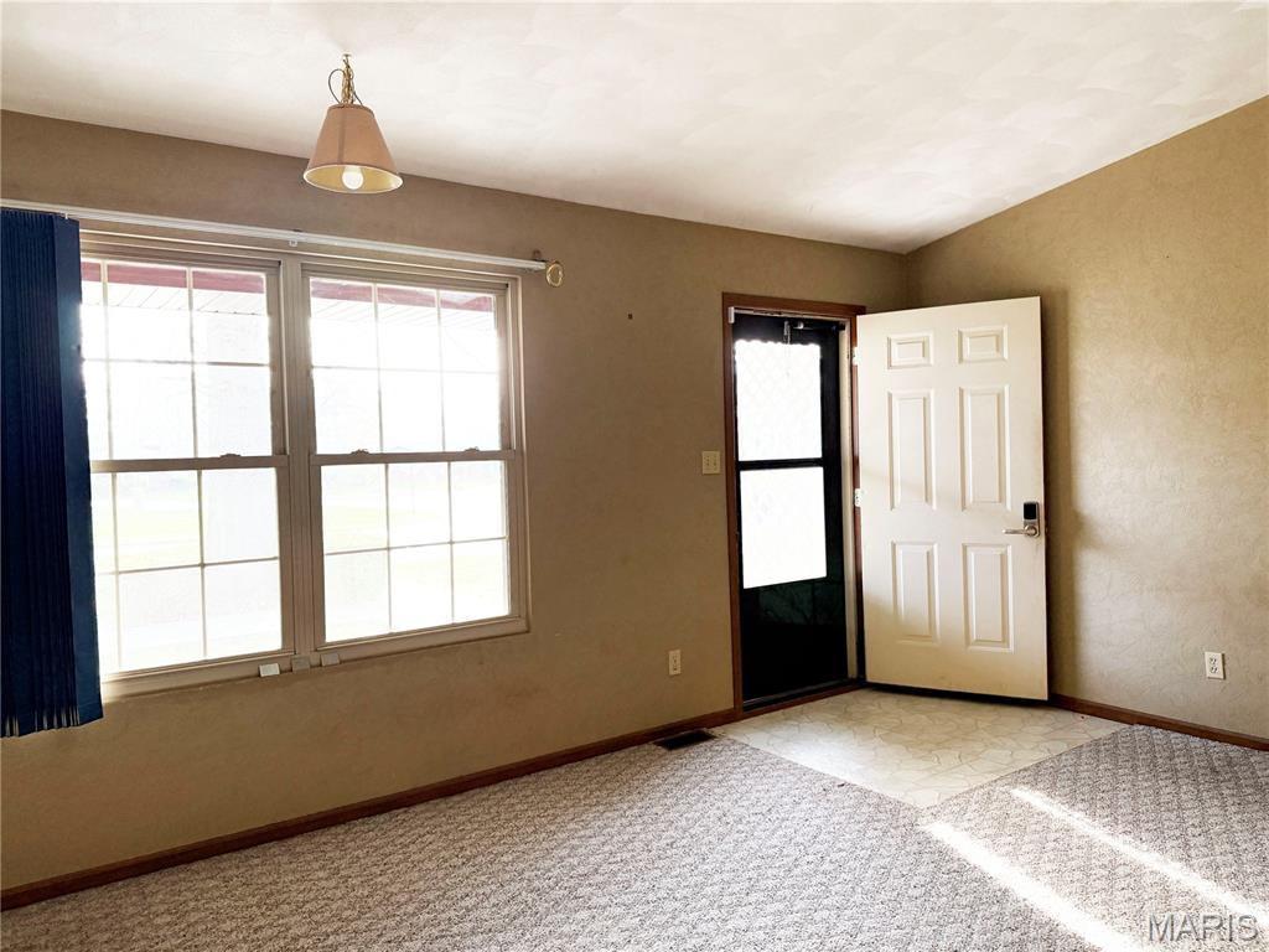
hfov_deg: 71.6
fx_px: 880
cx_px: 634
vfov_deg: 56.8
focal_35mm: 24
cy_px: 476
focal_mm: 6.76
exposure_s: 1/231
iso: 200
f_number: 1.78
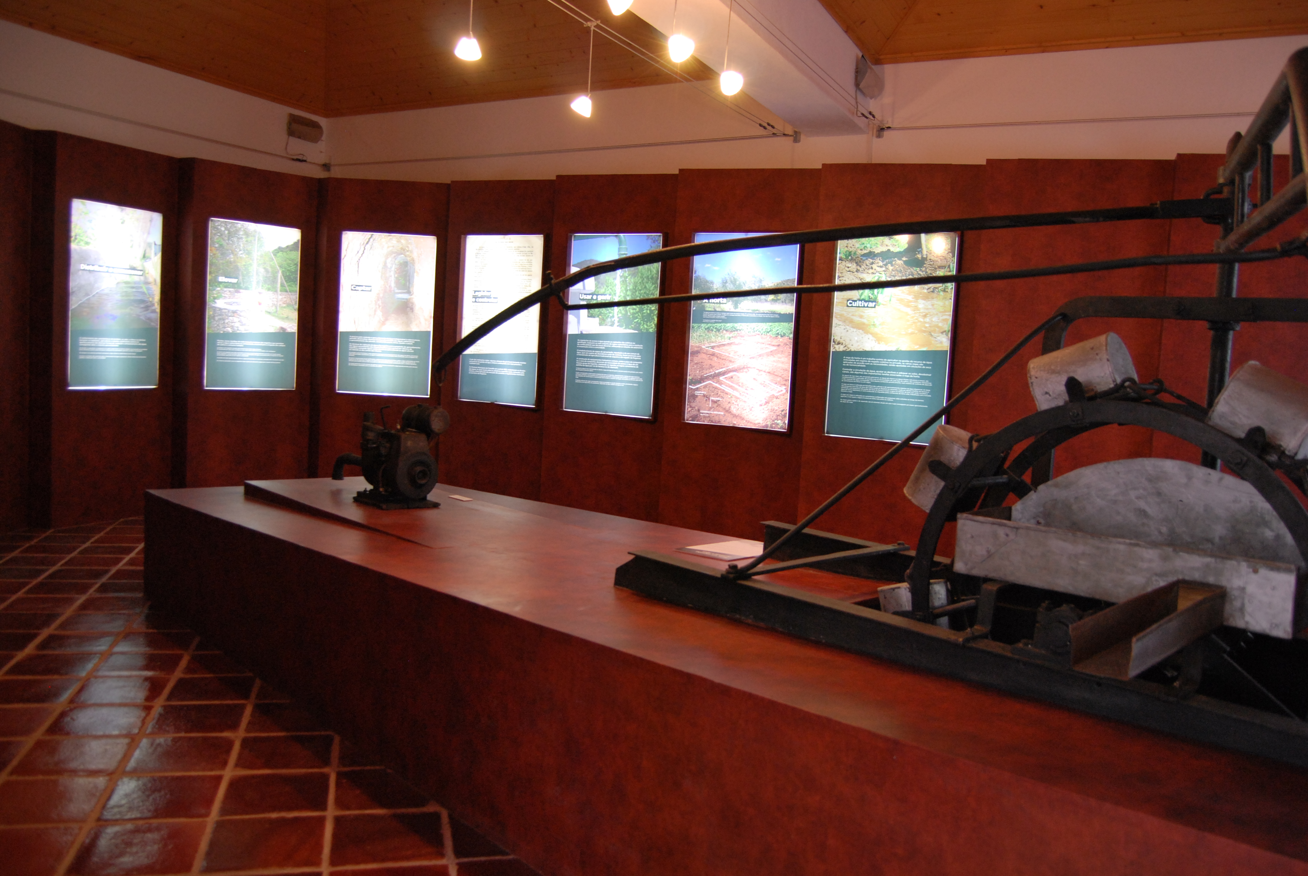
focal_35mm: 27
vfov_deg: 48.0
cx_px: 654
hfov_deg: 67.3
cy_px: 438
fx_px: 982
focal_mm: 18
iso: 450
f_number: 3.5
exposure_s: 1/30
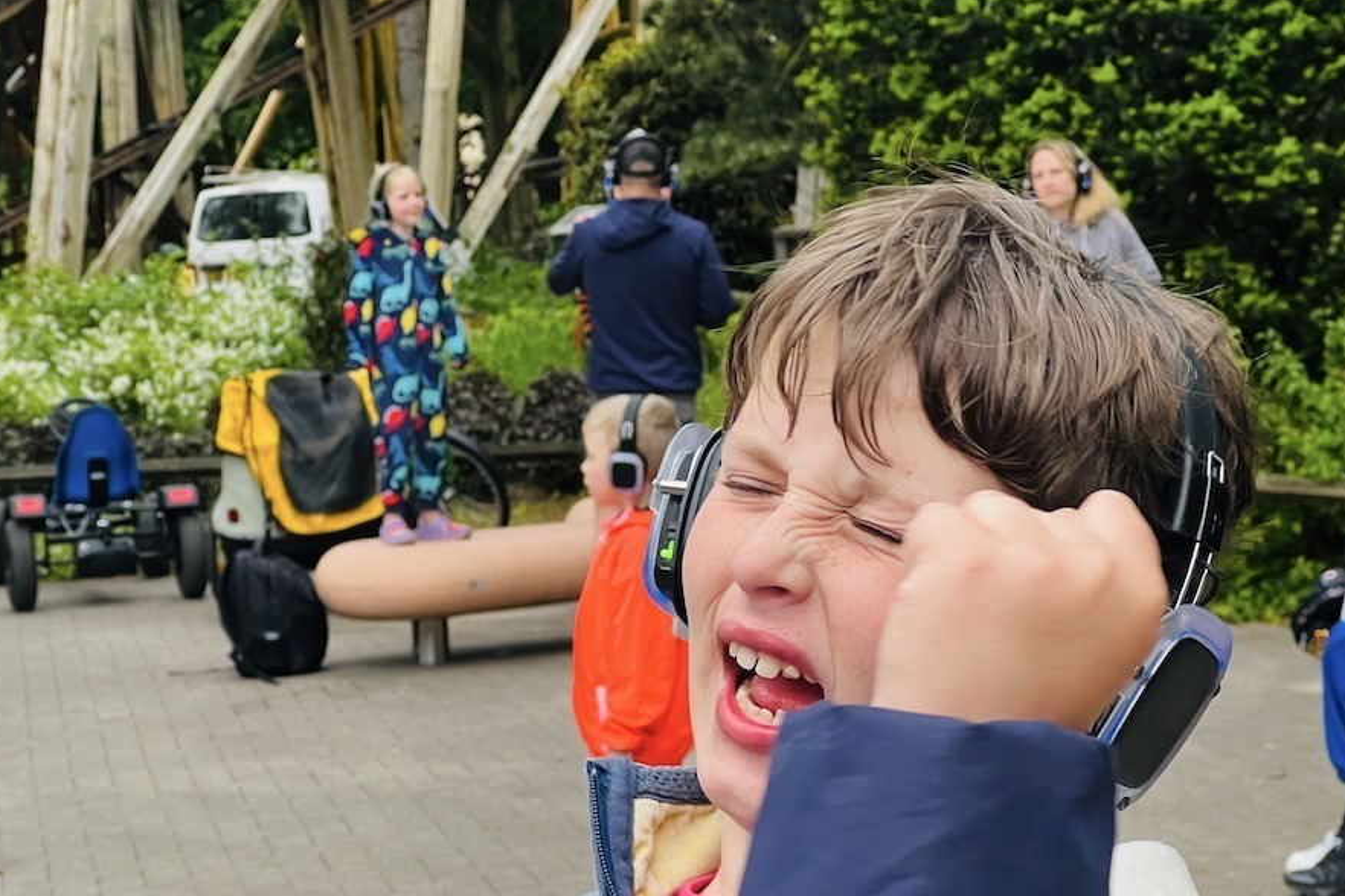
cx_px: 770
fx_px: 3474
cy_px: 506
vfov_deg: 14.7
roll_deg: +1.2
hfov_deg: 21.9
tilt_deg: -6.8
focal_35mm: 93
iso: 160
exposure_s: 1/99
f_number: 2.8
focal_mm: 9
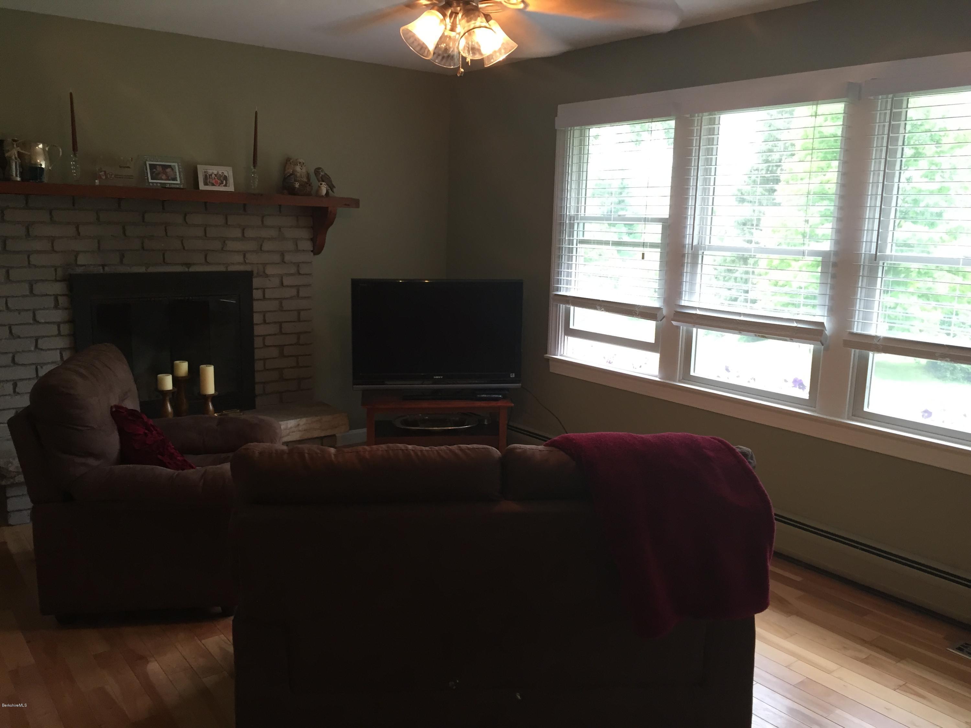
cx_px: 486
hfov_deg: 61.7
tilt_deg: -10.0
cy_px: 364
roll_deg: -2.4
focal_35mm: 29
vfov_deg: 48.2
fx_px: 813
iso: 80
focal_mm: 4.15
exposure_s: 1/30
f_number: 2.2
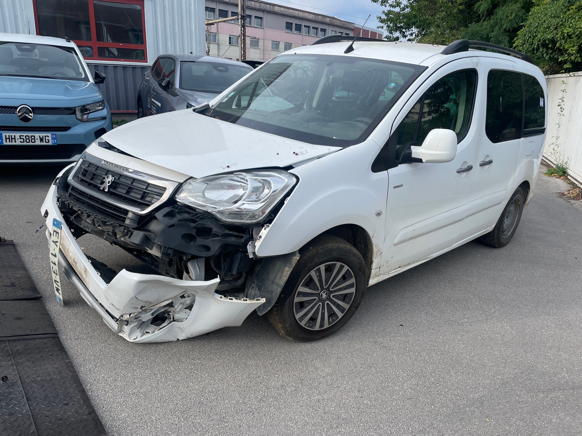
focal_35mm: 26
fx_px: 437
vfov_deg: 53.1
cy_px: 218
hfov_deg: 67.3
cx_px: 291
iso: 32
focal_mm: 4.2
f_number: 1.6
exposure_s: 1/1575
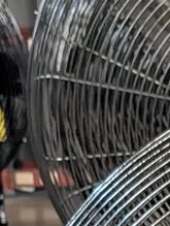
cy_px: 555
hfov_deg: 9.1
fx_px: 1025
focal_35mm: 157
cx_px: 285
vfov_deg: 10.6
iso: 562
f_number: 1.68
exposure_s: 1/120
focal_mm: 6.9
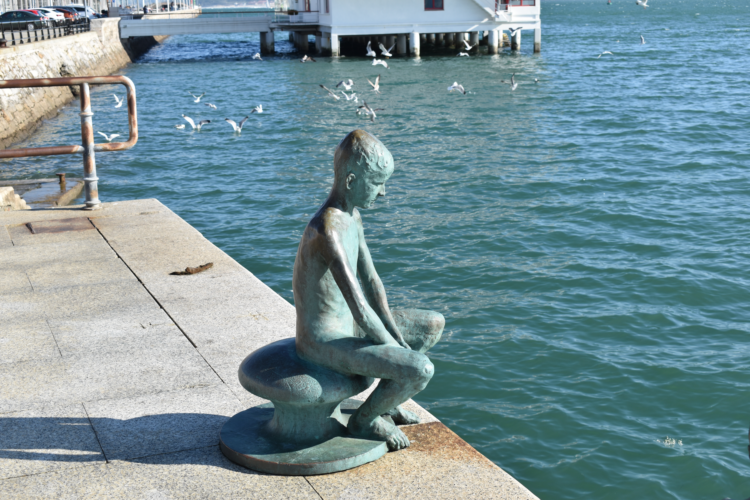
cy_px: 250
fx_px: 1062
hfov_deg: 38.9
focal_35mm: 51
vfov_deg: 26.5
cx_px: 375
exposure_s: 1/250
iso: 110
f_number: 8
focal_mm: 34
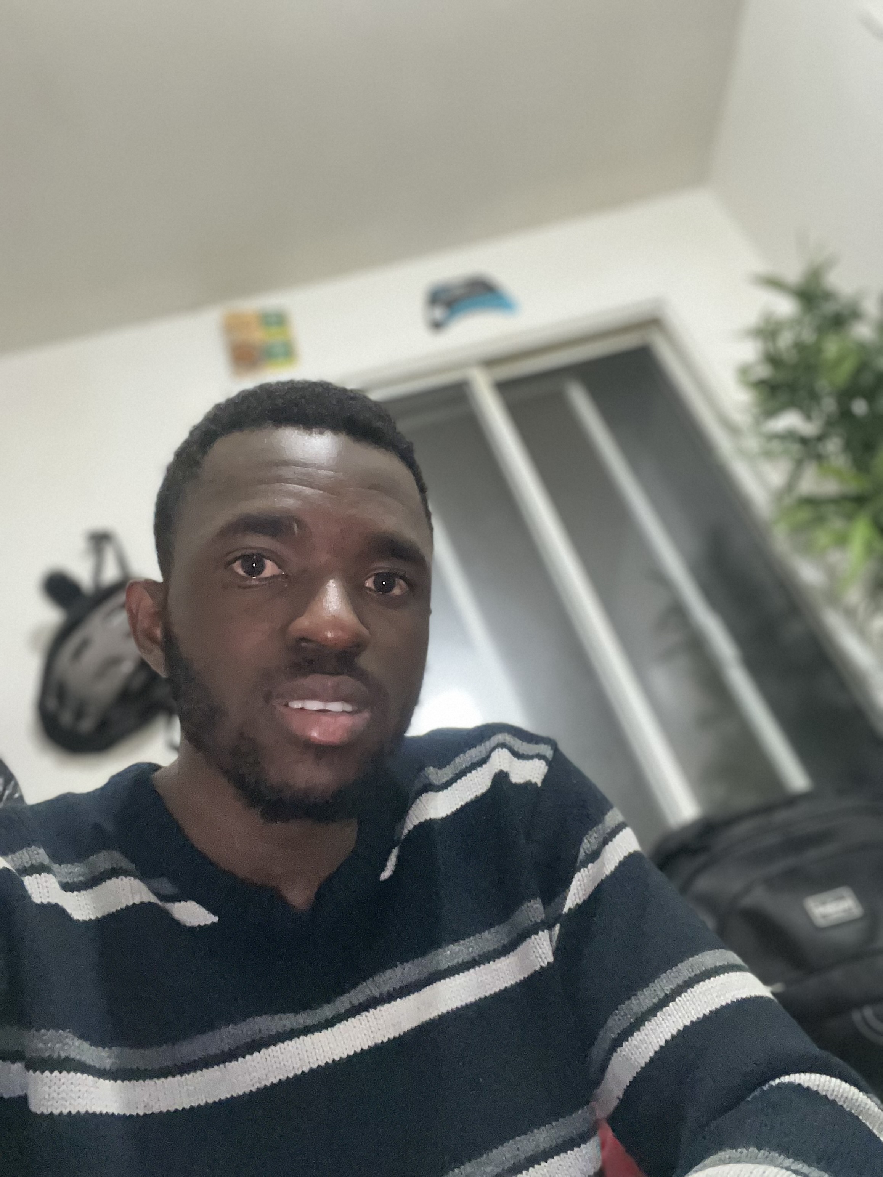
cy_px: 588
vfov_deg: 60.0
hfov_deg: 46.8
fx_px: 1020
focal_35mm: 30
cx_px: 442
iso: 1000
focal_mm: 2.71
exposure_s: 1/26
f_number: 2.2
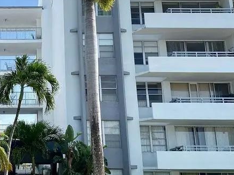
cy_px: 82
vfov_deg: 24.0
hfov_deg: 30.1
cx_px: 16
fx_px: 412
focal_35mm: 61
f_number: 1.8
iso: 32
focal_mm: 4.25
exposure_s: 1/2513
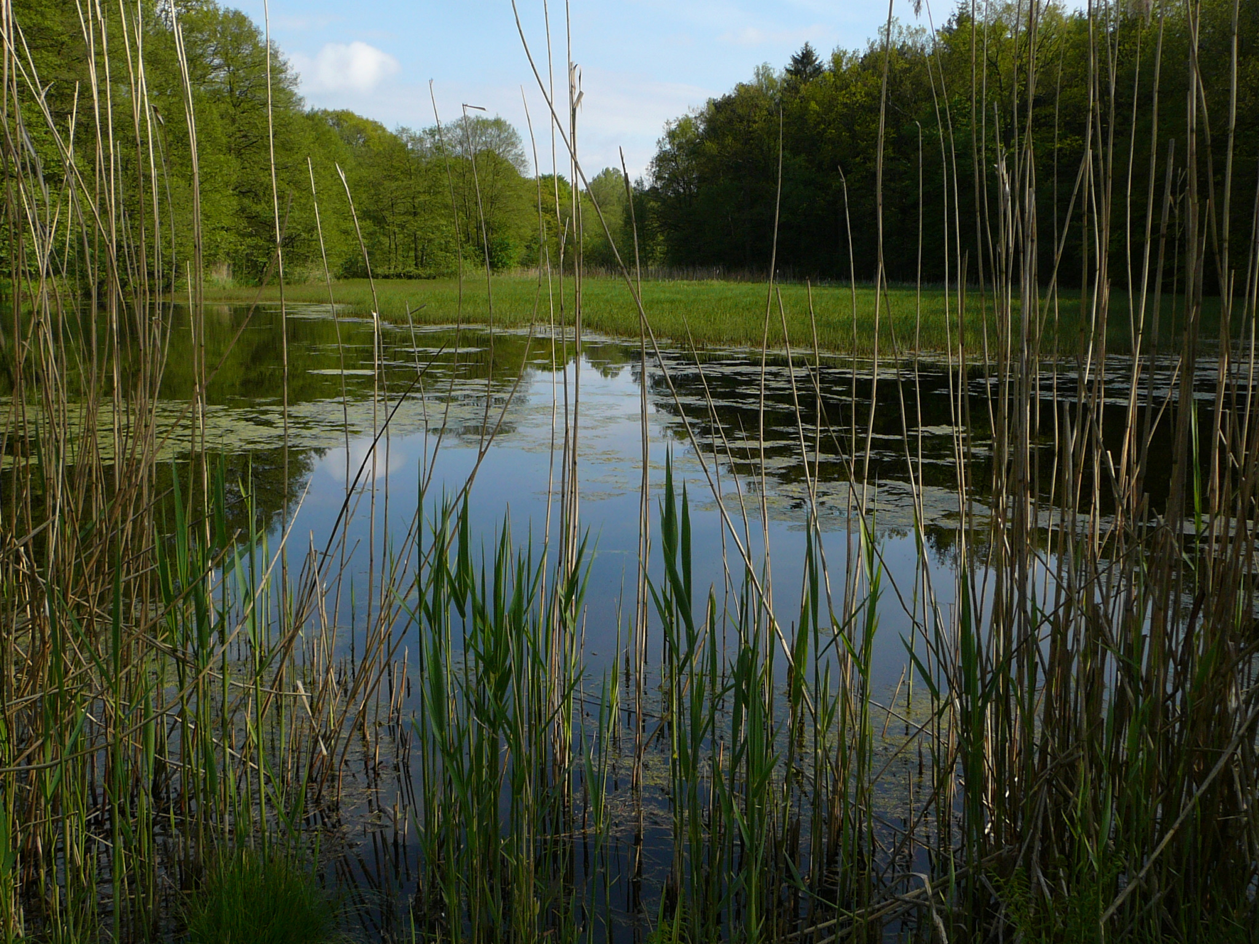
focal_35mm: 35
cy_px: 472
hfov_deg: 52.6
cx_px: 630
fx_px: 1273
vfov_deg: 40.7
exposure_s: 1/500
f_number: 5
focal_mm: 5.2
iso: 80
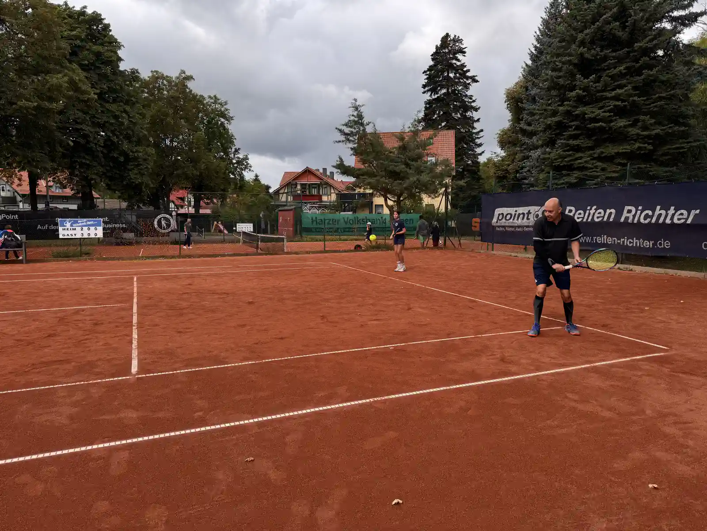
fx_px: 490
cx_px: 354
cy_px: 266
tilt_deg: -5.3
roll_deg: +0.3
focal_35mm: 24
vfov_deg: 56.8
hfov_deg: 71.6
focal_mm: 6.76
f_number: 1.78
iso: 80
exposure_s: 1/730
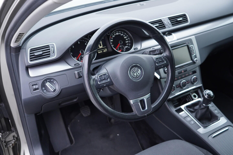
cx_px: 116
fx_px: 233
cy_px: 78
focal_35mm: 36
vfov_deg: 36.9
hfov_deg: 53.1
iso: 250
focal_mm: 24
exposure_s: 1/40
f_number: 2.8
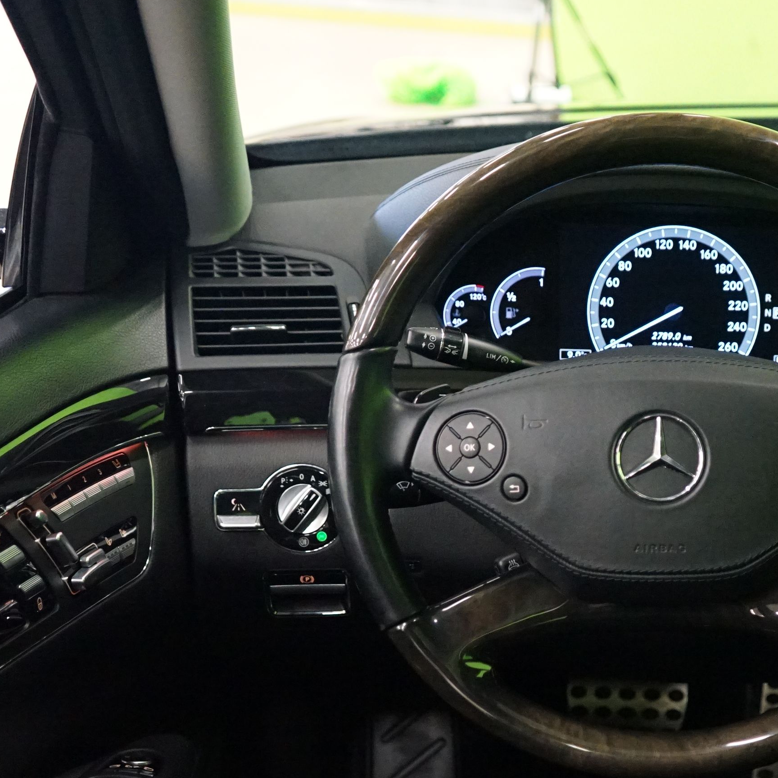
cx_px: 659
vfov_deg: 28.4
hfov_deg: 27.8
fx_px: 1526
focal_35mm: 60
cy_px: 541
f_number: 4
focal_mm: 31
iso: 6400
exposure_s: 1/30
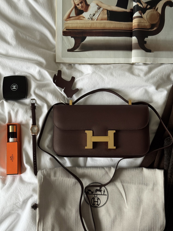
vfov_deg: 39.7
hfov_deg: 30.3
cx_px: 86
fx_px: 320
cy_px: 116
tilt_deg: -84.8
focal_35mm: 48
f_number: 1.78
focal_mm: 6.76
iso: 200
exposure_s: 1/60
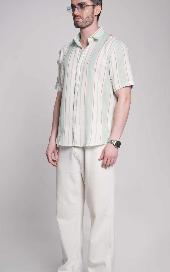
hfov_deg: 18.1
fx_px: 533
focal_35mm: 72
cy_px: 145
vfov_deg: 28.6
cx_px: 90
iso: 200
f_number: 8
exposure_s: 1/160
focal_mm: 53.7
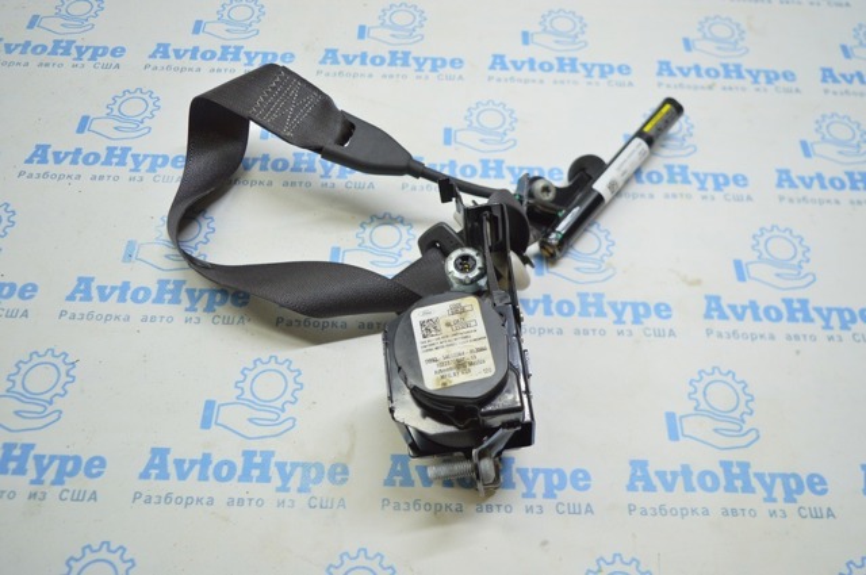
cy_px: 288
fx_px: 757
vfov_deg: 41.6
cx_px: 433
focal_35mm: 32
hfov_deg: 59.6
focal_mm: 21
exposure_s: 1/60
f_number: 3.8
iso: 400
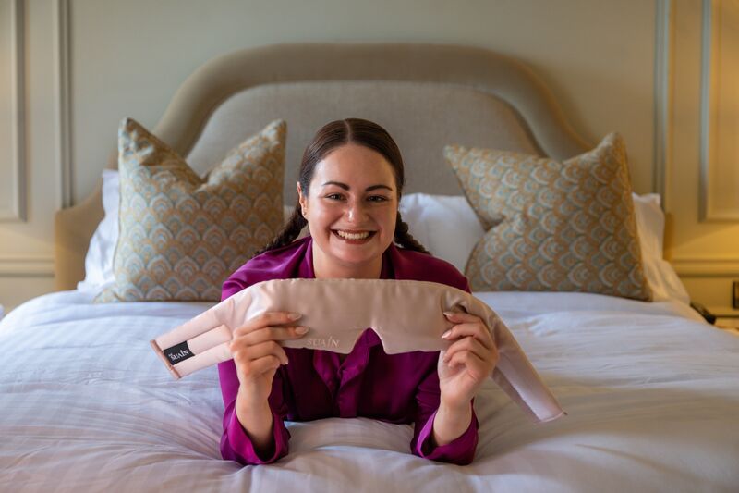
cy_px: 246
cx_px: 370
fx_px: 944
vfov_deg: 29.2
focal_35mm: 46
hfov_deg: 42.8
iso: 1600
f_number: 3.5
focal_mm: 46
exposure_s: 1/100
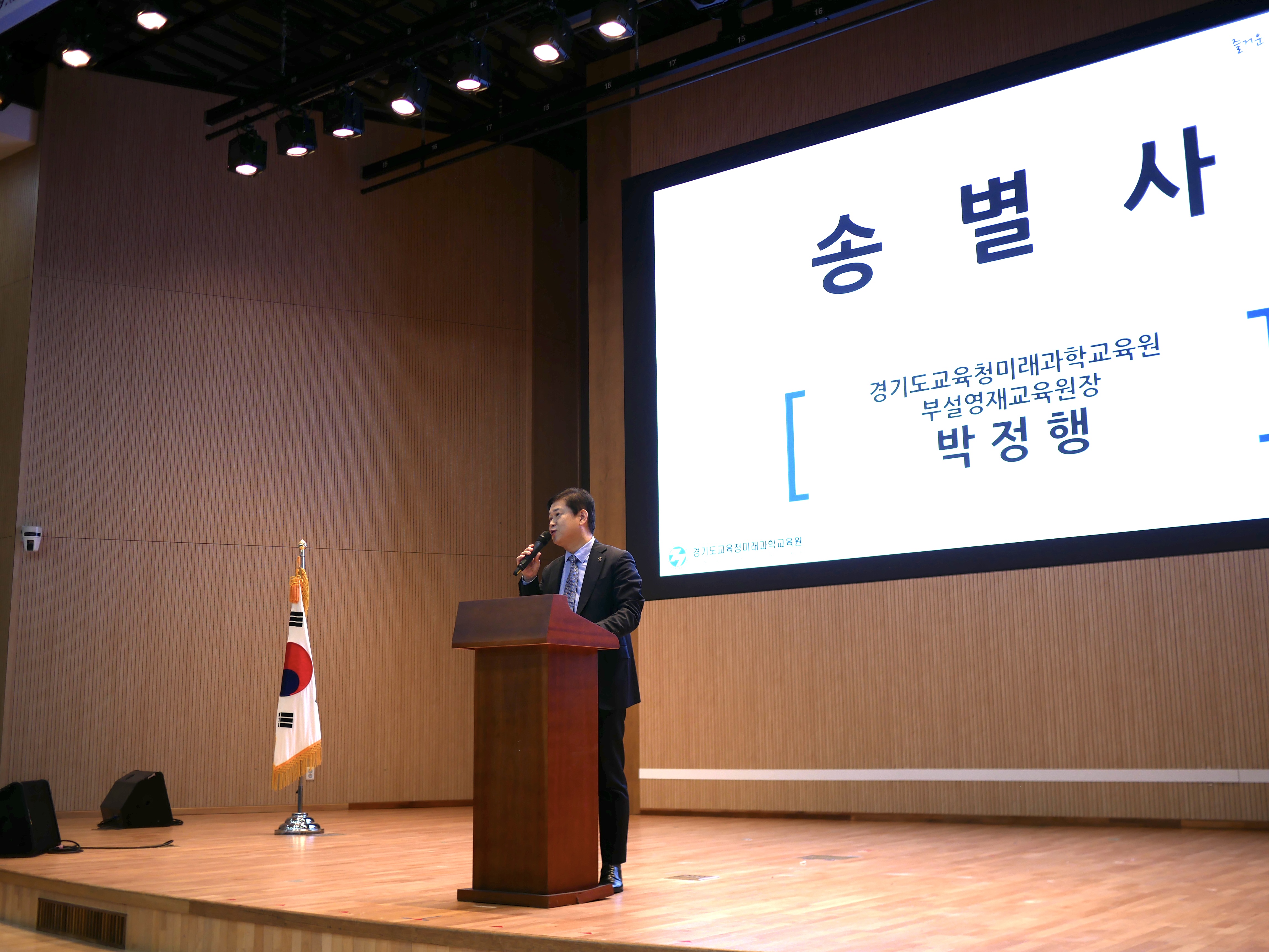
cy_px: 476
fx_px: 1467
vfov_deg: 36.0
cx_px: 634
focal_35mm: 40
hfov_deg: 46.8
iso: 200
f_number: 1.7
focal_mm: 20
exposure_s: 1/250
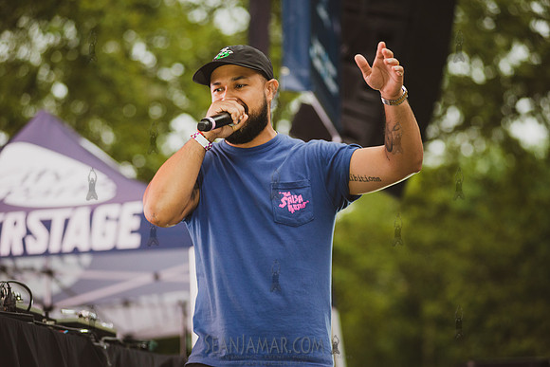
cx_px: 275
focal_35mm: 120
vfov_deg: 11.4
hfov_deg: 17.1
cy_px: 184
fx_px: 1834
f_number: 4
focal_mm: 120
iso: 2000
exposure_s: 1/200
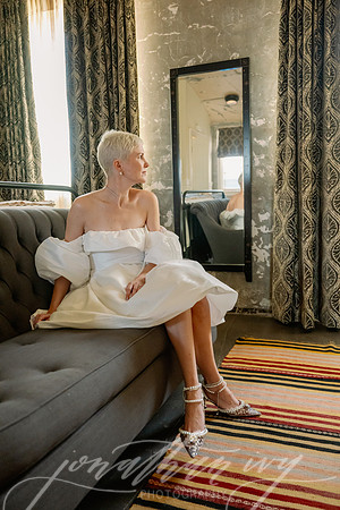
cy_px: 255
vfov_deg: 62.8
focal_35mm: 30
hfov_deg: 44.3
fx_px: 418
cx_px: 170
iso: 4000
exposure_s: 1/200
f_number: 3.2
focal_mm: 29.5
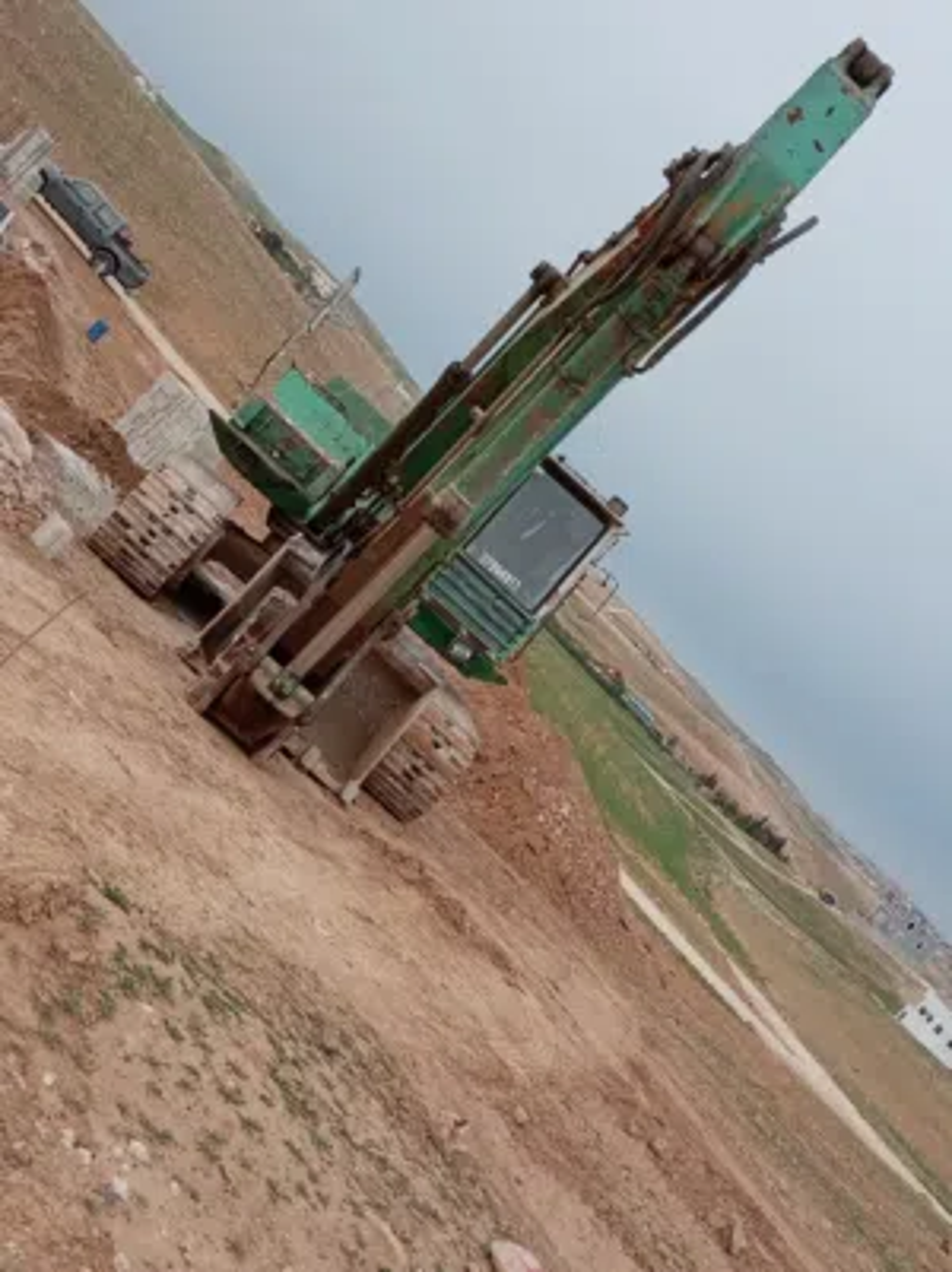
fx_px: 1579
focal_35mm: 43
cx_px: 476
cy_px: 636
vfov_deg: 43.9
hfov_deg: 33.5
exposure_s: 1/569
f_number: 1.8
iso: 102
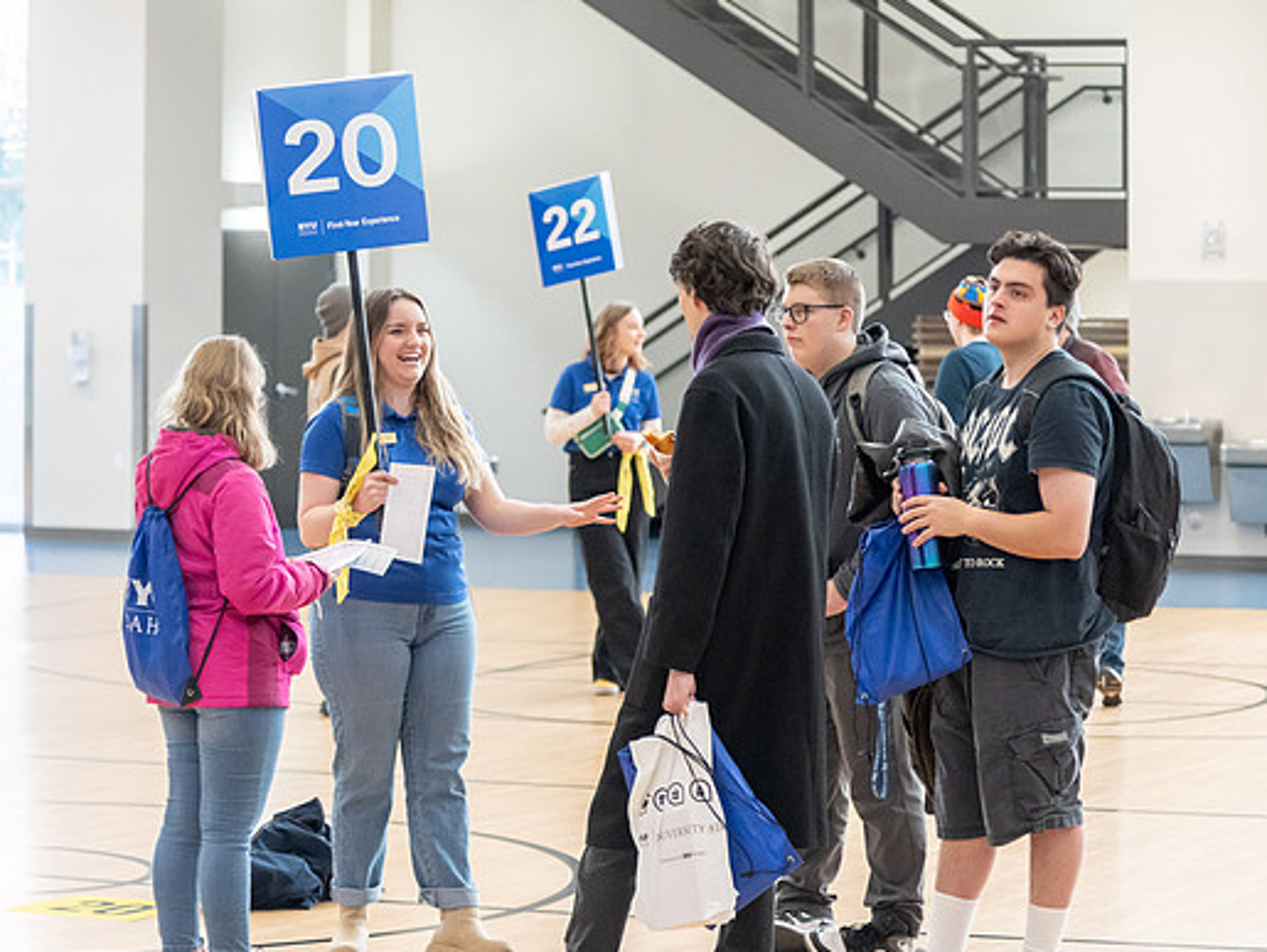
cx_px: 594
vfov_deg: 13.1
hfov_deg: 17.4
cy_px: 500
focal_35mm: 113
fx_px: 4139
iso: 1250
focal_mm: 86
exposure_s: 1/320
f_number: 4
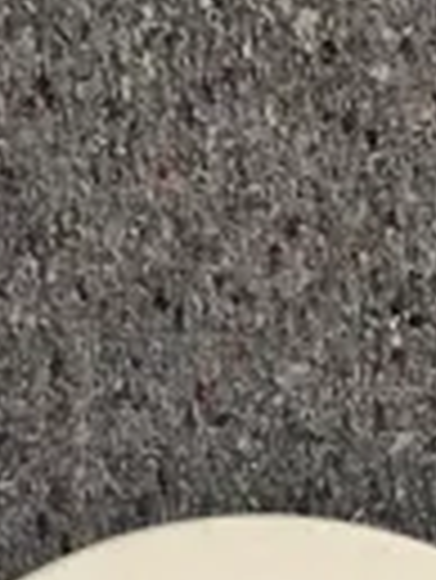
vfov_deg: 7.7
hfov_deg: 7.0
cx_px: -414
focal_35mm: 206
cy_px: 2028
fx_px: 3454
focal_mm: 4.25
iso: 100
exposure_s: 1/50
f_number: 1.8
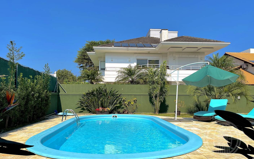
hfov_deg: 68.4
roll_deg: -0.7
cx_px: 127
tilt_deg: +1.8
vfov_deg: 46.0
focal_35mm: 27
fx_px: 187
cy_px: 85
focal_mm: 5.1
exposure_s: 1/5618
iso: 32
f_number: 1.6
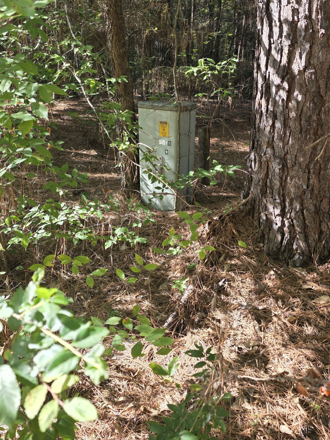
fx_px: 458
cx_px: 188
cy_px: 219
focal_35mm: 36
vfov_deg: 51.4
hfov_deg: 39.6
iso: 40
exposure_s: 1/180
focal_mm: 6.3
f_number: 1.7
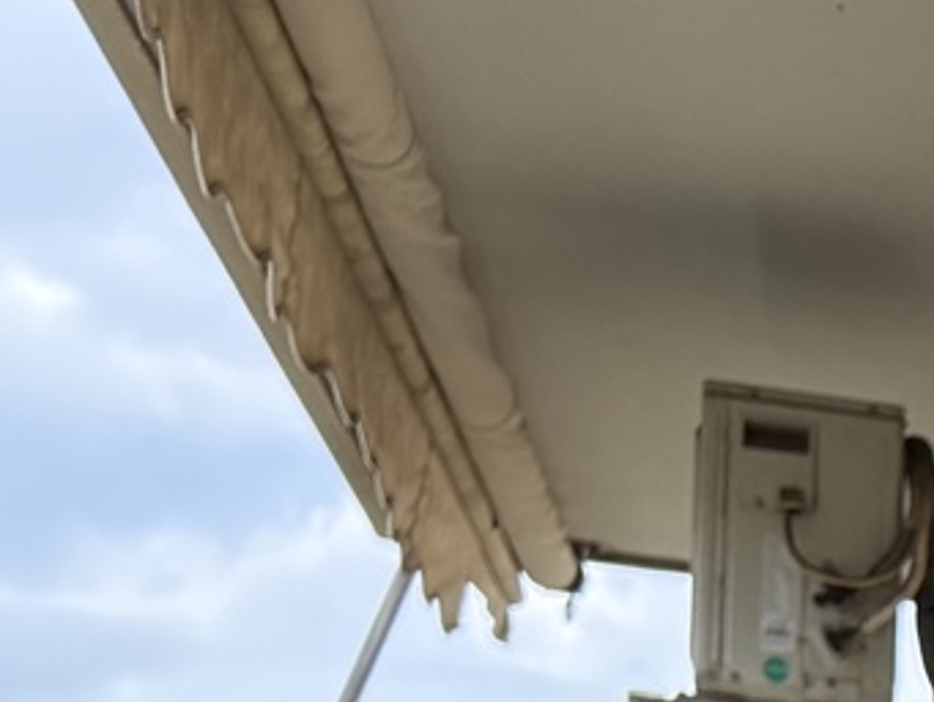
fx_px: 3644
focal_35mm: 135
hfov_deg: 11.5
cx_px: 2383
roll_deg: -1.0
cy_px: 1533
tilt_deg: -0.5
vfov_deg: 10.0
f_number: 1.78
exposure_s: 1/868
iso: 100
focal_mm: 6.76
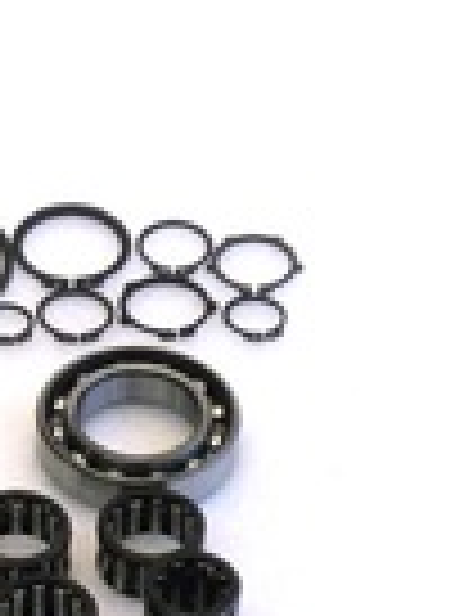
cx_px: -162
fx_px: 2641
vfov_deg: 13.1
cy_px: 659
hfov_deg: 9.8
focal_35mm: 148
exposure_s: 1/60
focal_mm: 7.91
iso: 100
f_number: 3.4
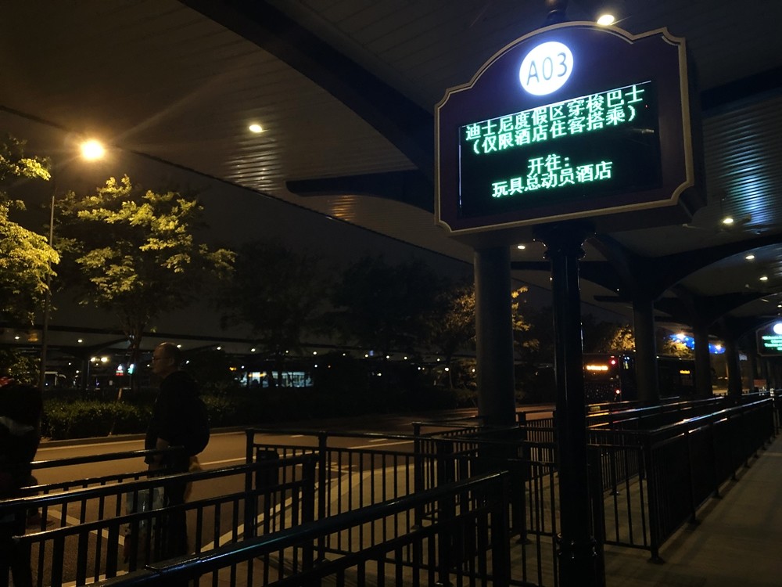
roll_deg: -0.1
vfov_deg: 49.7
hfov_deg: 63.4
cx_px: 391
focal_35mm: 28
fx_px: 633
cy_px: 294
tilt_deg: +7.2
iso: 100
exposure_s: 1/11
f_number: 1.8
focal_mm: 3.99
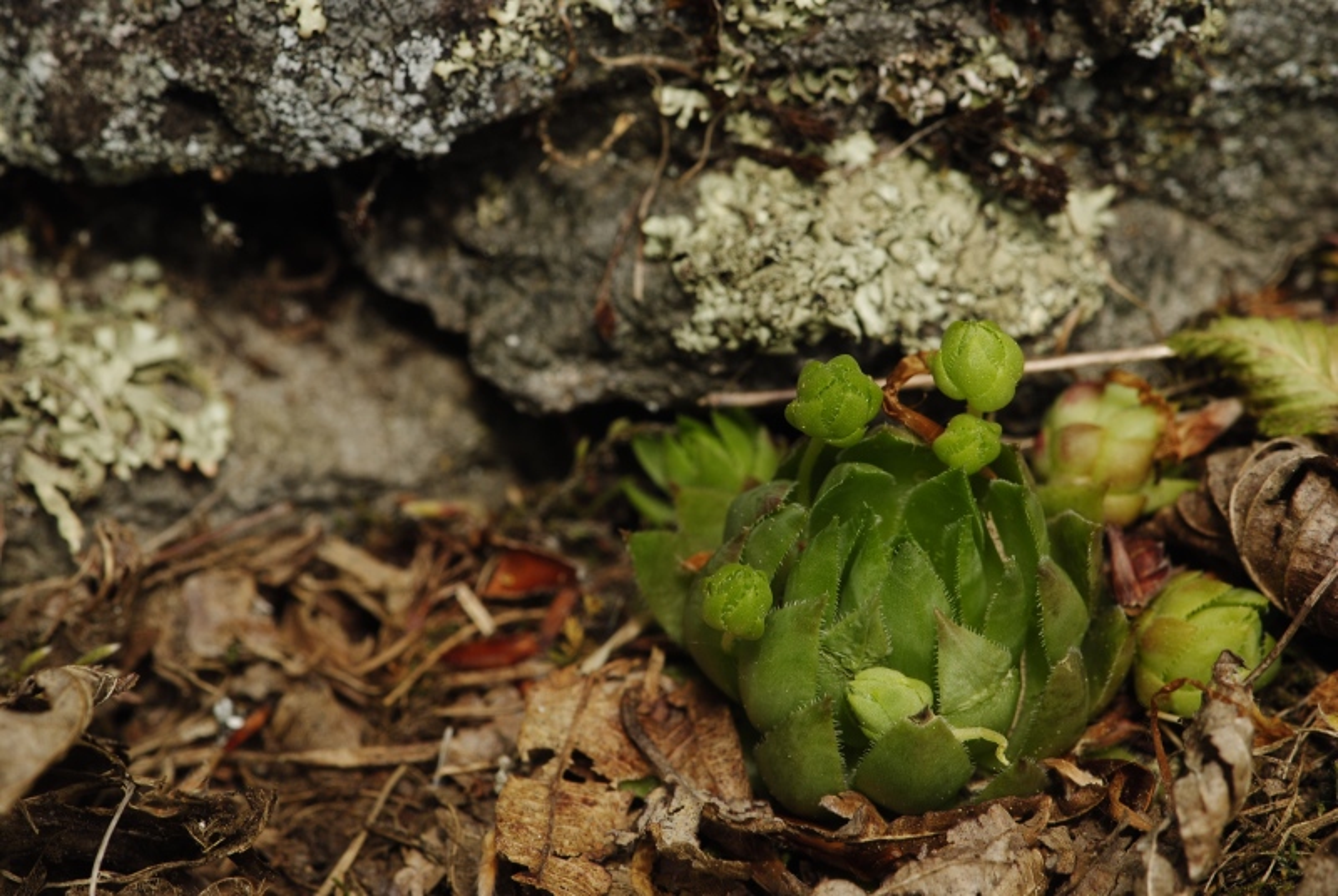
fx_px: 4746
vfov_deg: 10.8
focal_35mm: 128
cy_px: 448
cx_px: 669
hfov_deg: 16.0
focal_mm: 85
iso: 100
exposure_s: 1/160
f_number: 9
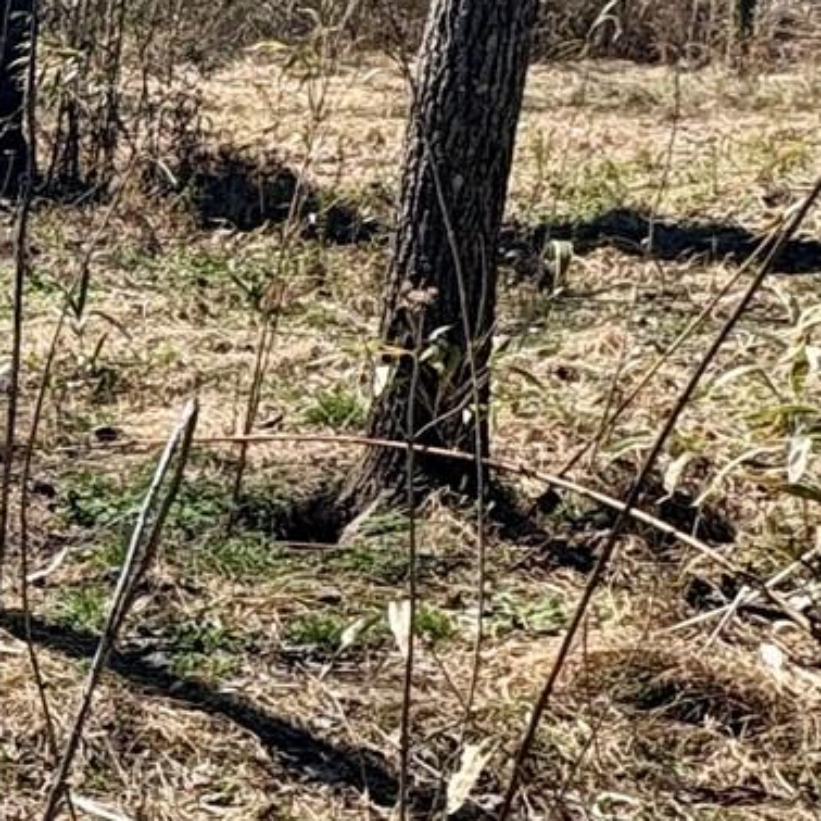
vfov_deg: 25.7
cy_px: 404
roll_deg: +2.3
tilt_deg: -11.0
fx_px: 1798
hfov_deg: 16.9
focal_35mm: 67
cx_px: -927
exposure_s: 1/1006
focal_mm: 2.22
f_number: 2.2
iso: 40
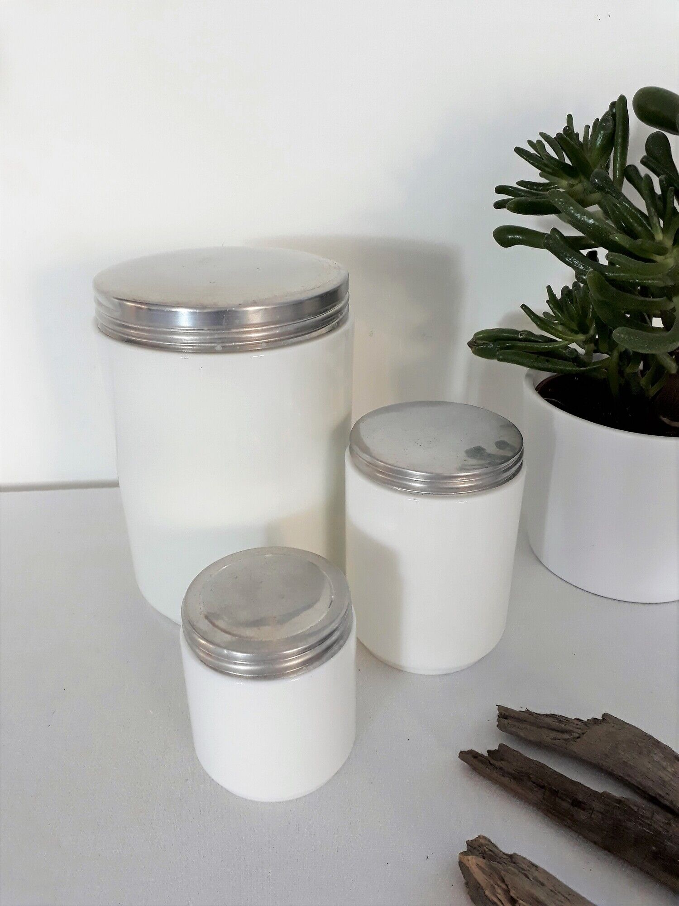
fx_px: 706
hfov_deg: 51.4
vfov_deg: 65.3
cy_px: 453
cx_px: 340
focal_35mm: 27
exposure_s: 1/33
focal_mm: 3.6
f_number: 1.9
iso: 80
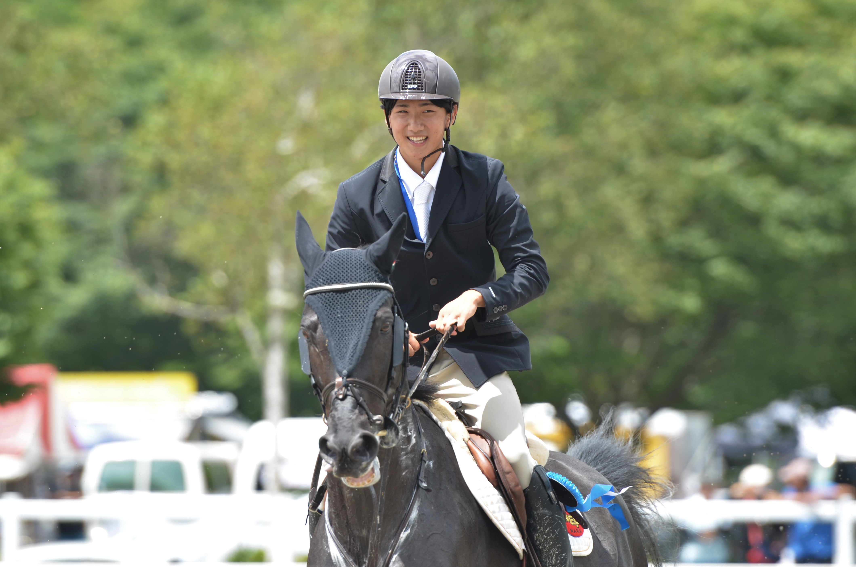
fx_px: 7119
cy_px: 284
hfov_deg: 6.9
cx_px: 428
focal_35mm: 300
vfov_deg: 4.6
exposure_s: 1/800
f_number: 3.5
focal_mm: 200
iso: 160
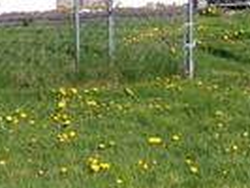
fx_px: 1337
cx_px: 169
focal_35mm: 185
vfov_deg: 8.0
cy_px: 164
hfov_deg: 10.7
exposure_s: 1/800
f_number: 3.7
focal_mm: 4.3
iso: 100
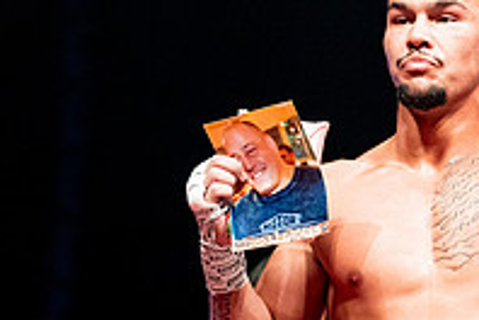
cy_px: 178
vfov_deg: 5.1
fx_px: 3619
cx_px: 658
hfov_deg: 7.5
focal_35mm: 272
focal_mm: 93
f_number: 2.8
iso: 4000
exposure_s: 1/1000
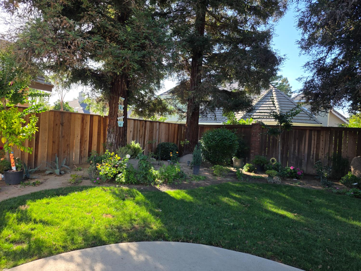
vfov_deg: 58.9
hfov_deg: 73.9
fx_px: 240
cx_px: 180
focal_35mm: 23
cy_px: 136
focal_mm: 6.25
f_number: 1.7
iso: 80
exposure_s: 1/1406
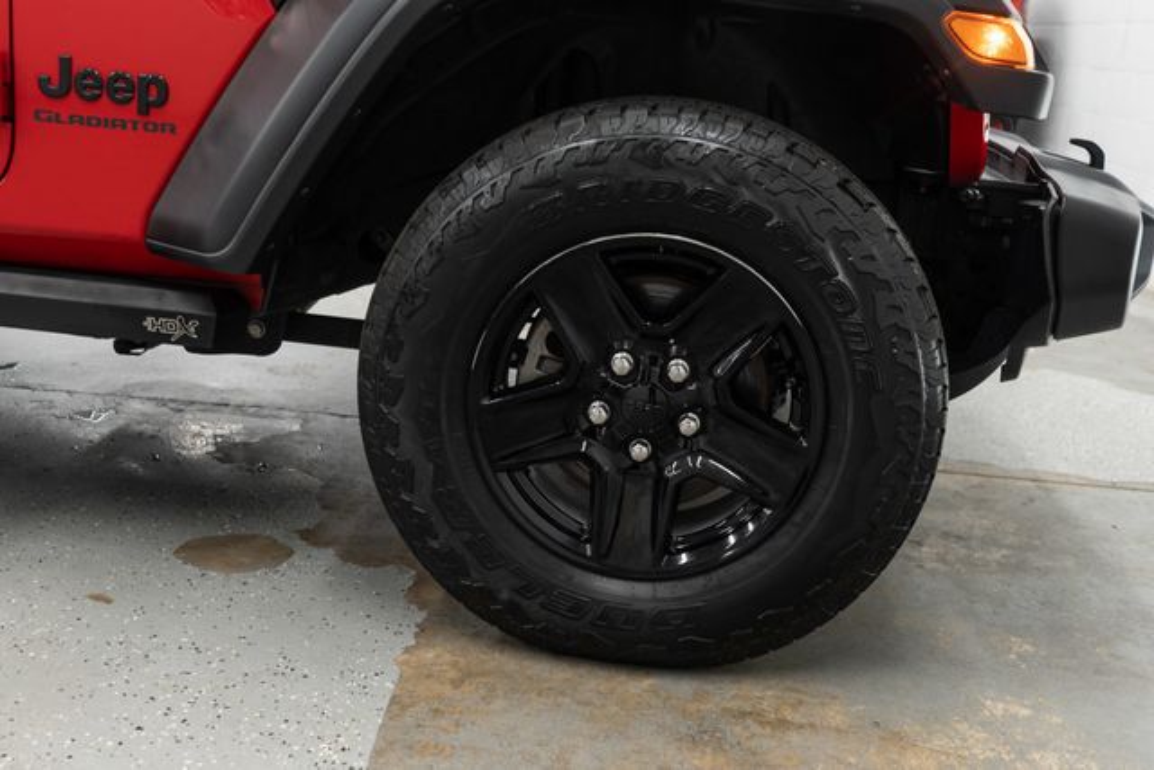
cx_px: 577
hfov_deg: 46.4
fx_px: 1347
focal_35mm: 42
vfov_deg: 31.9
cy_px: 385
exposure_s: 1/40
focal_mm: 28
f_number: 3.2
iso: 320
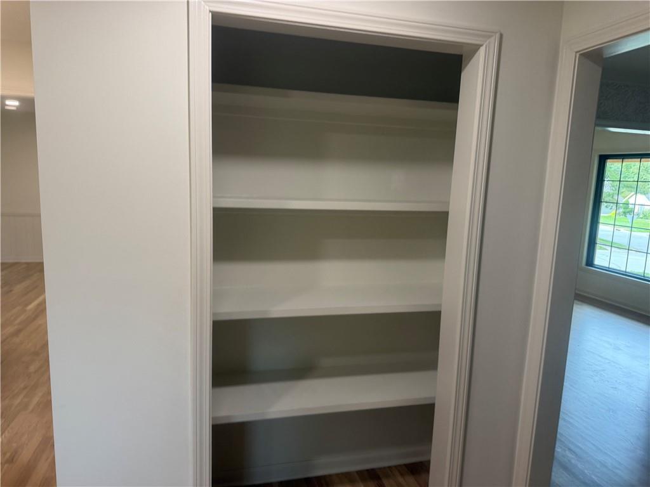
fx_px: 451
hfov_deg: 71.6
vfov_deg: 56.8
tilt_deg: -4.5
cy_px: 244
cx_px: 325
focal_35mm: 24
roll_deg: -1.8
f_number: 1.78
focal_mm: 6.76
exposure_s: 1/120
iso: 160
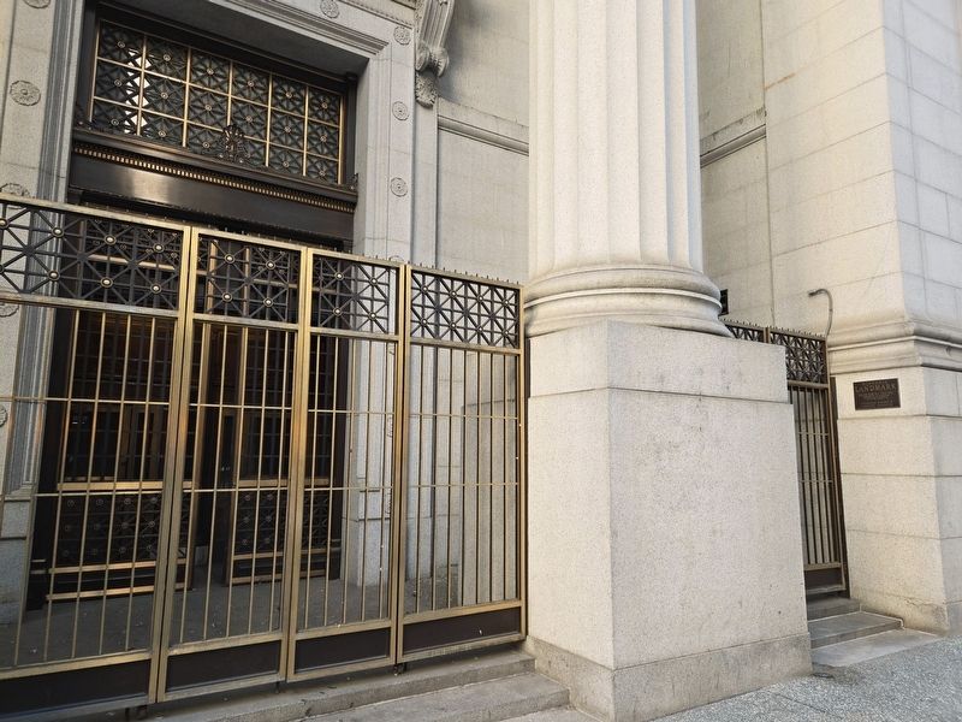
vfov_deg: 58.9
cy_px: 361
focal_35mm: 23
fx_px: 639
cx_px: 481
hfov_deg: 73.9
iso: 80
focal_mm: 5.4
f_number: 1.8
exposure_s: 1/120
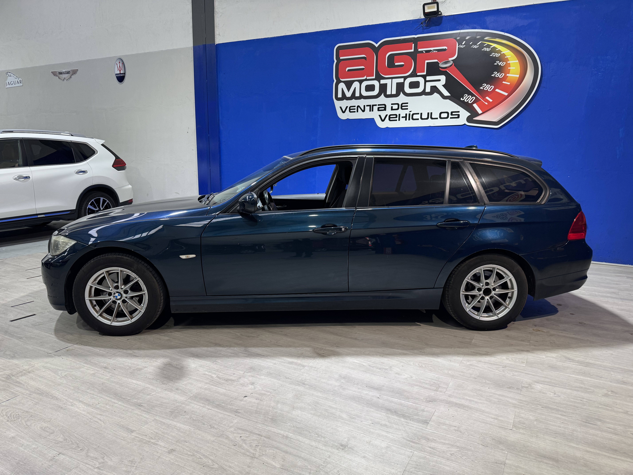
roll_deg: -0.4
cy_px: 238
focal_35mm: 24
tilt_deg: -9.9
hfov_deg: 71.6
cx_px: 316
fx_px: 439
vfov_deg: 56.8
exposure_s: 1/50
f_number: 1.78
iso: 125
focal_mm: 6.76
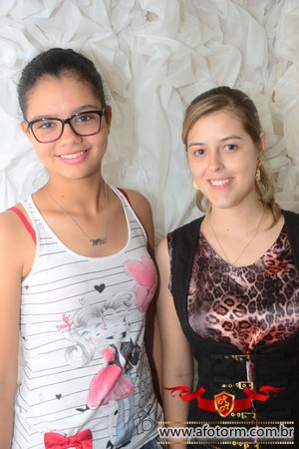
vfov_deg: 42.3
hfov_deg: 28.9
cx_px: 150
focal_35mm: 46
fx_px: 579
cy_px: 224
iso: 800
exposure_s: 1/60
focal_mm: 31
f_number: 5
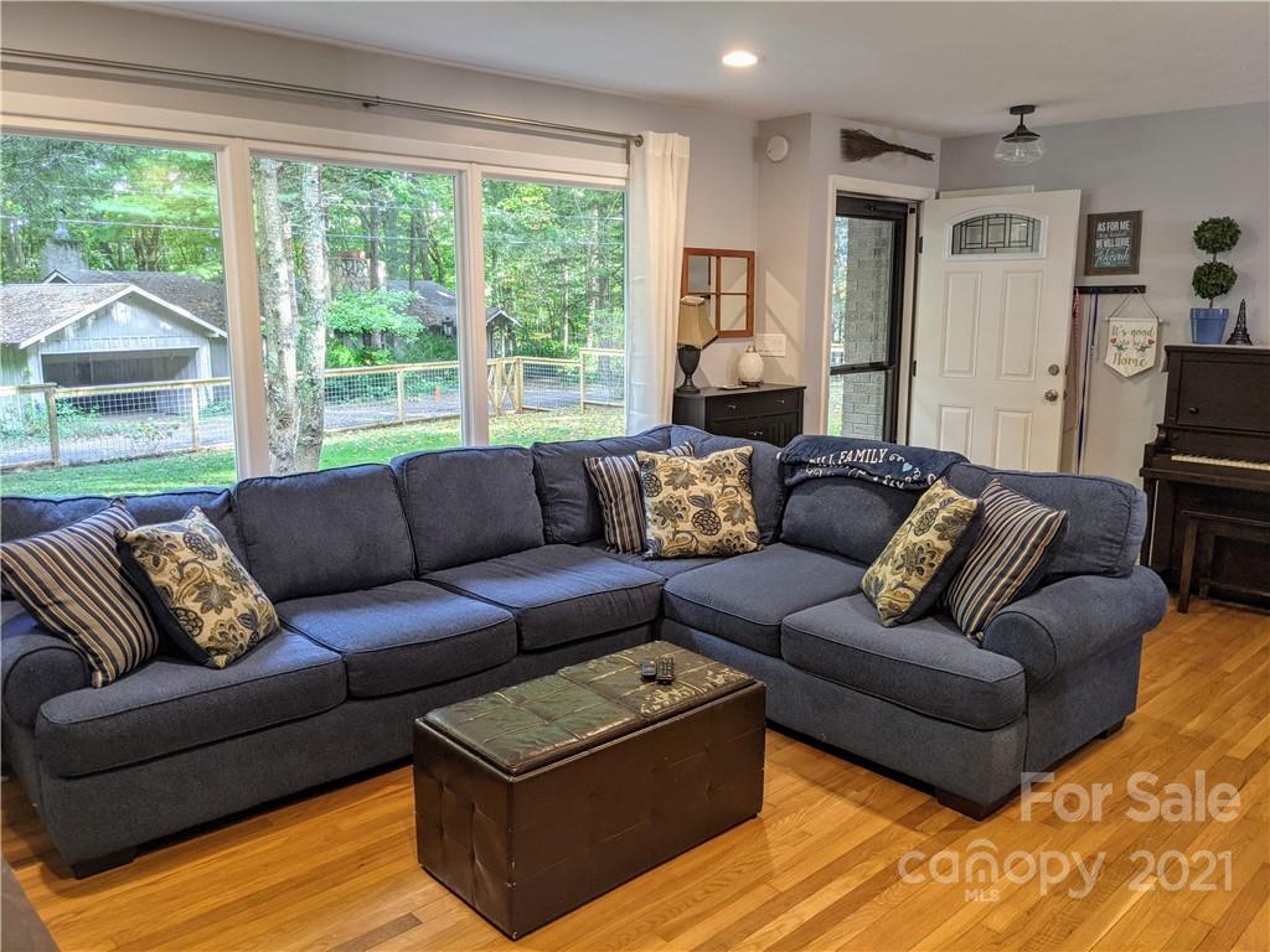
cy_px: 476
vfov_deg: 51.4
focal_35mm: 27
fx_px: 991
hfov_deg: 65.3
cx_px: 635
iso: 51
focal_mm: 4.38
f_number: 1.73
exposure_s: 1/30
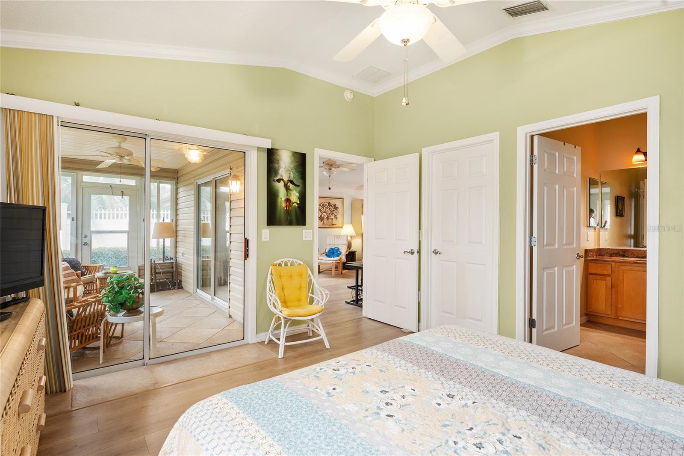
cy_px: 228
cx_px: 342
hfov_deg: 93.3
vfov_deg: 70.4
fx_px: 323
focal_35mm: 17
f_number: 7.1
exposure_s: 1/2.5
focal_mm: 17
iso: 100
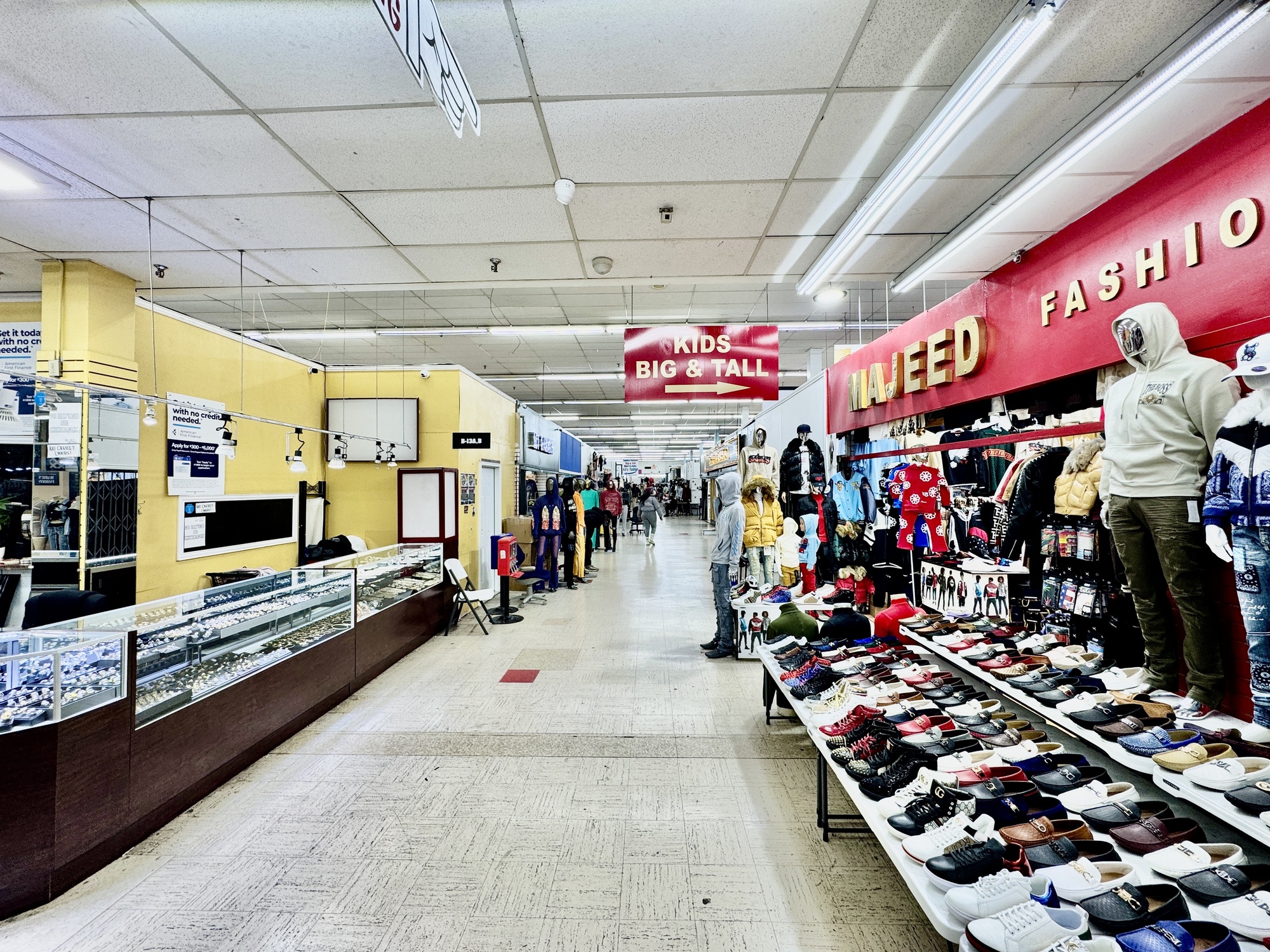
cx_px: 635
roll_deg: +0.3
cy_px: 476
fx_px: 514
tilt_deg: +0.4
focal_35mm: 14
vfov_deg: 85.7
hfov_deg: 102.1
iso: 50
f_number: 2.2
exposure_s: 1/120
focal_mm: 2.22
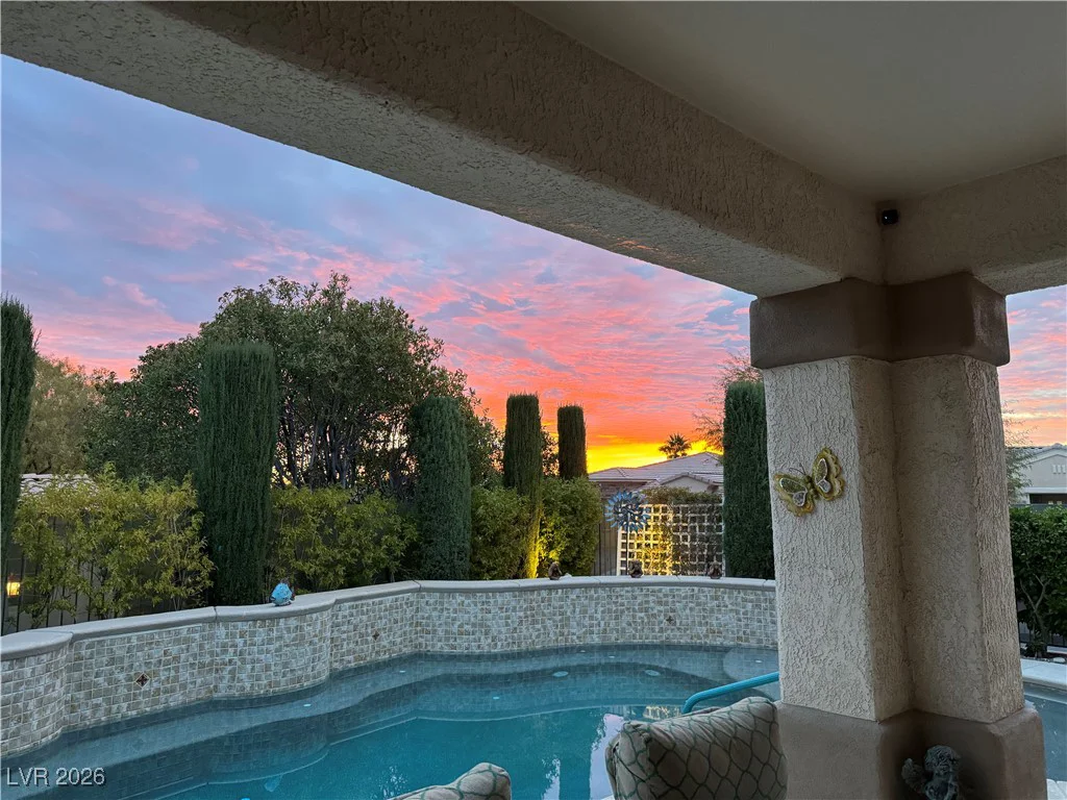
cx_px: 534
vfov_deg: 56.8
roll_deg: -0.2
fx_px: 740
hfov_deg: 71.6
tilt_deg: +6.4
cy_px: 400
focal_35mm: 24
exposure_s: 1/60
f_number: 1.78
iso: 400
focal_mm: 6.76
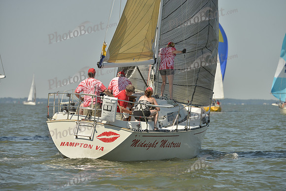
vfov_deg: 5.1
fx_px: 2145
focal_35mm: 270
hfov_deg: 7.6
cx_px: 143
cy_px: 96
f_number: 8
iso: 200
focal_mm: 270
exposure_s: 1/1000
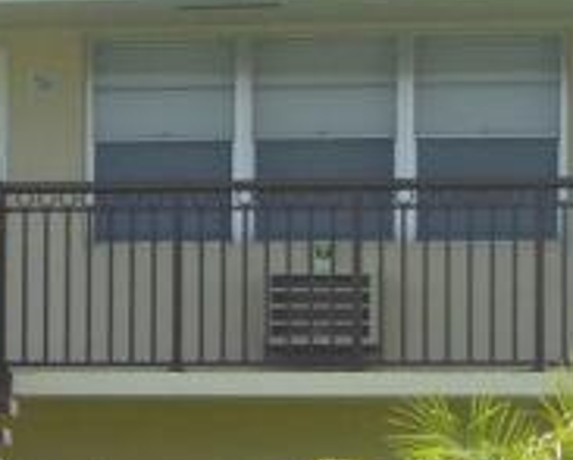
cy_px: 532
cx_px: -539
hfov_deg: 7.0
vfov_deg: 5.8
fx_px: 4518
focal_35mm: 266
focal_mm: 9.3
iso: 125
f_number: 4.7
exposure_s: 1/500
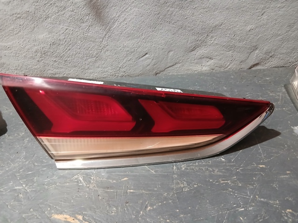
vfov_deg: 53.0
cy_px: 112
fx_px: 224
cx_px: 149
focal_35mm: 26
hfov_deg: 67.3
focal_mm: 3.98
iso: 500
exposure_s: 1/25
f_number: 1.8
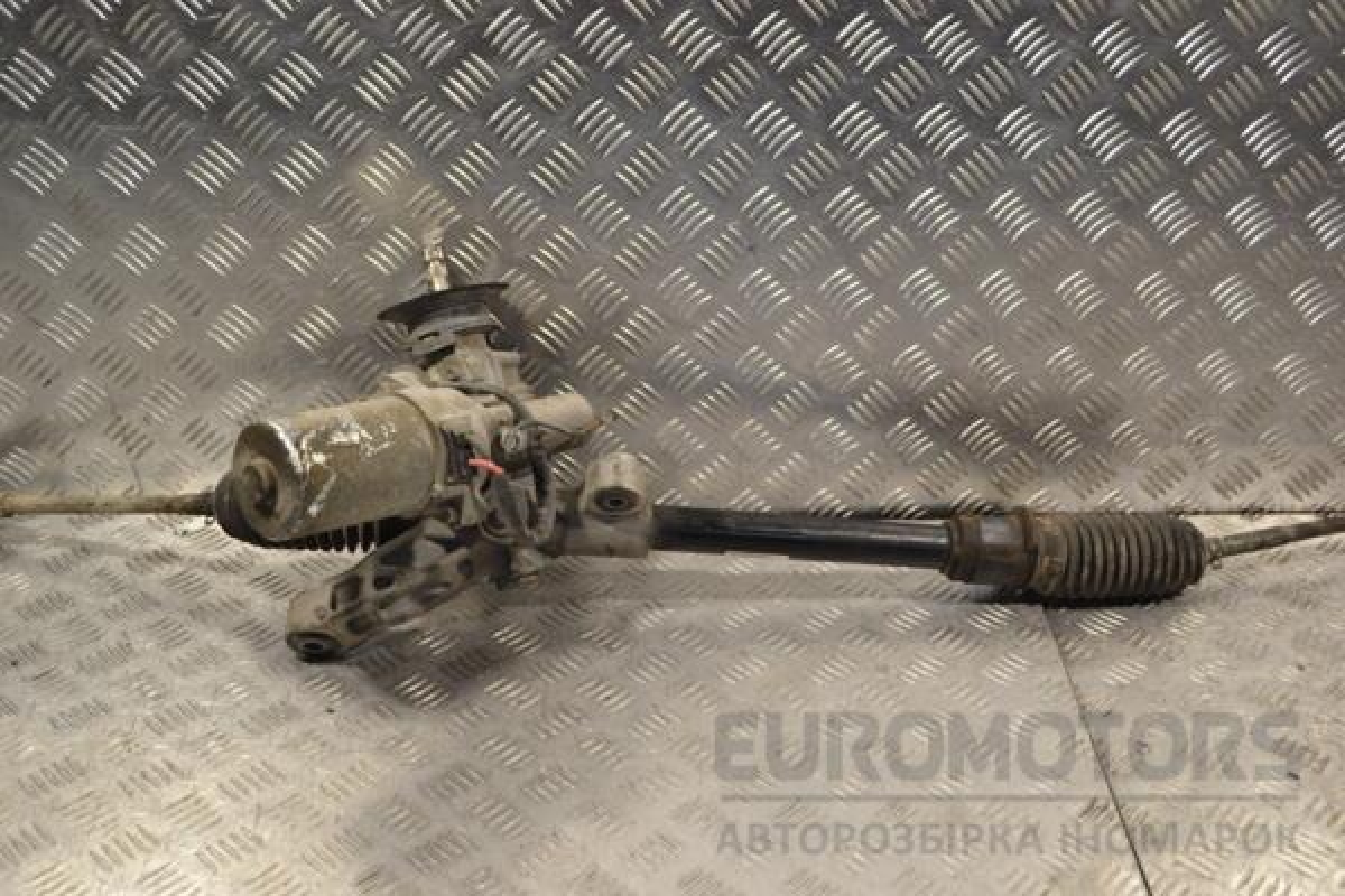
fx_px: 1569
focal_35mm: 42
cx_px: 672
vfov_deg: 31.9
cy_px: 448
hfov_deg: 46.4
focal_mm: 28
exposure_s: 1/125
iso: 400
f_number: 5.6
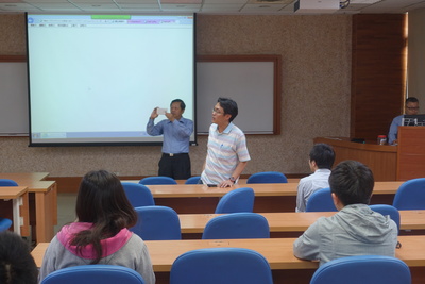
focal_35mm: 52
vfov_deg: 26.0
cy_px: 142
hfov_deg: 38.2
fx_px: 614
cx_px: 212
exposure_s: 1/60
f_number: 2.8
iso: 250
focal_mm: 19.1
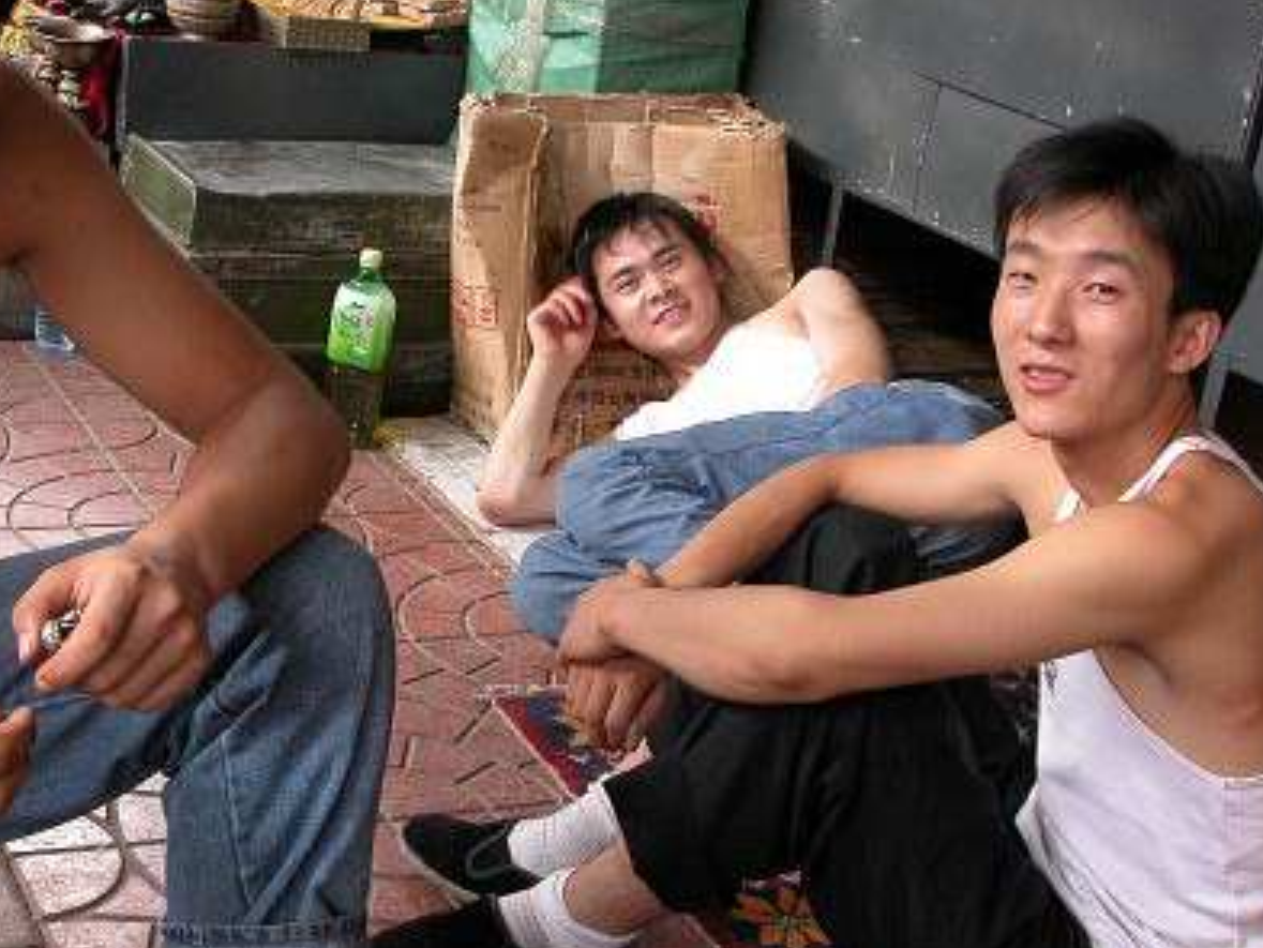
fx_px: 2080
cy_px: 427
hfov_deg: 33.5
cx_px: 424
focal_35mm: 57
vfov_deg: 25.7
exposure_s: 1/15
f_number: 5
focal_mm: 8.9
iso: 200
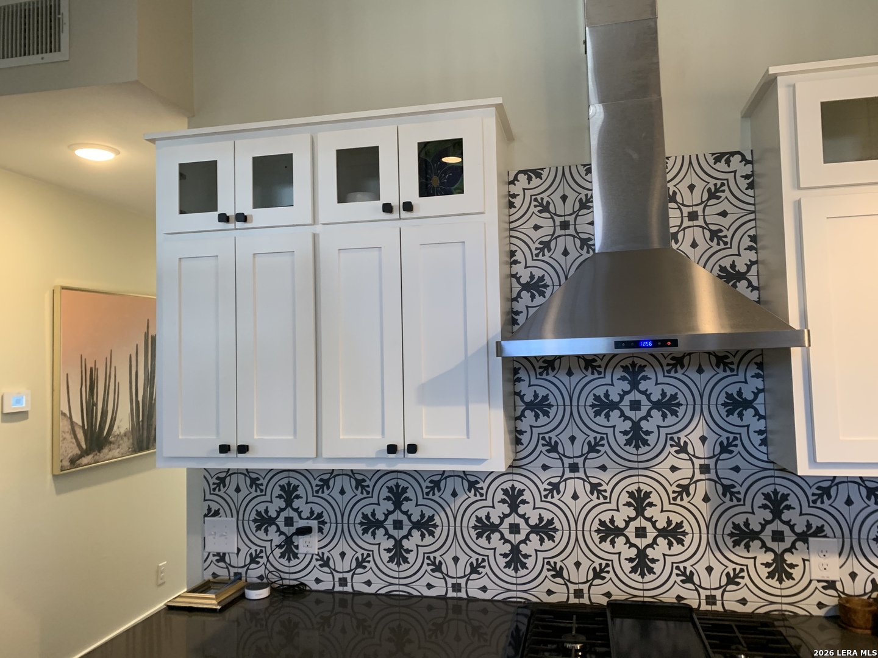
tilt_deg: +5.7
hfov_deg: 67.3
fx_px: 659
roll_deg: +0.2
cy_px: 329
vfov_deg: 53.1
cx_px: 439
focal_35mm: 26
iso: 160
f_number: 1.8
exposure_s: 1/60
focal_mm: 4.25
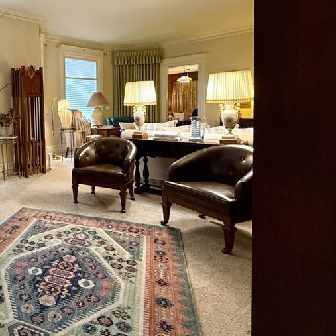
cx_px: 23
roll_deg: +3.7
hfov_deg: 53.5
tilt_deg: -3.3
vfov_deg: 62.1
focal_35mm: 25
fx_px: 275
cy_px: 127
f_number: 2.2
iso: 320
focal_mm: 2.22
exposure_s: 1/60
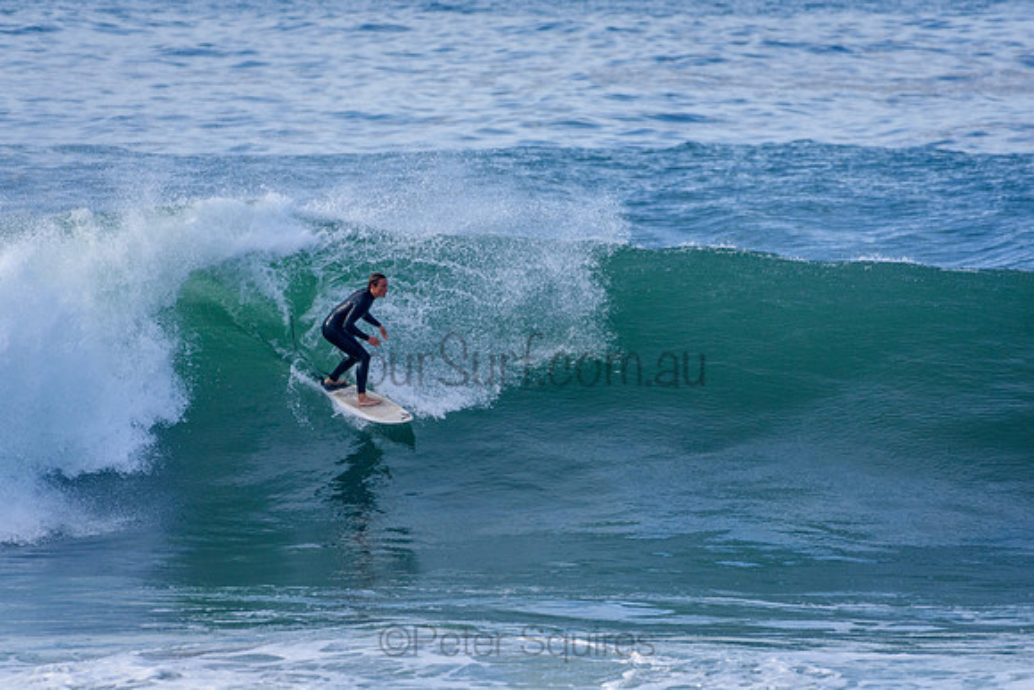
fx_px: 21546
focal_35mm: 750
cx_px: 517
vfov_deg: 1.8
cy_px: 345
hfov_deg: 2.7
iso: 500
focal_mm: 500
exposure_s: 1/2000
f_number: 5.6
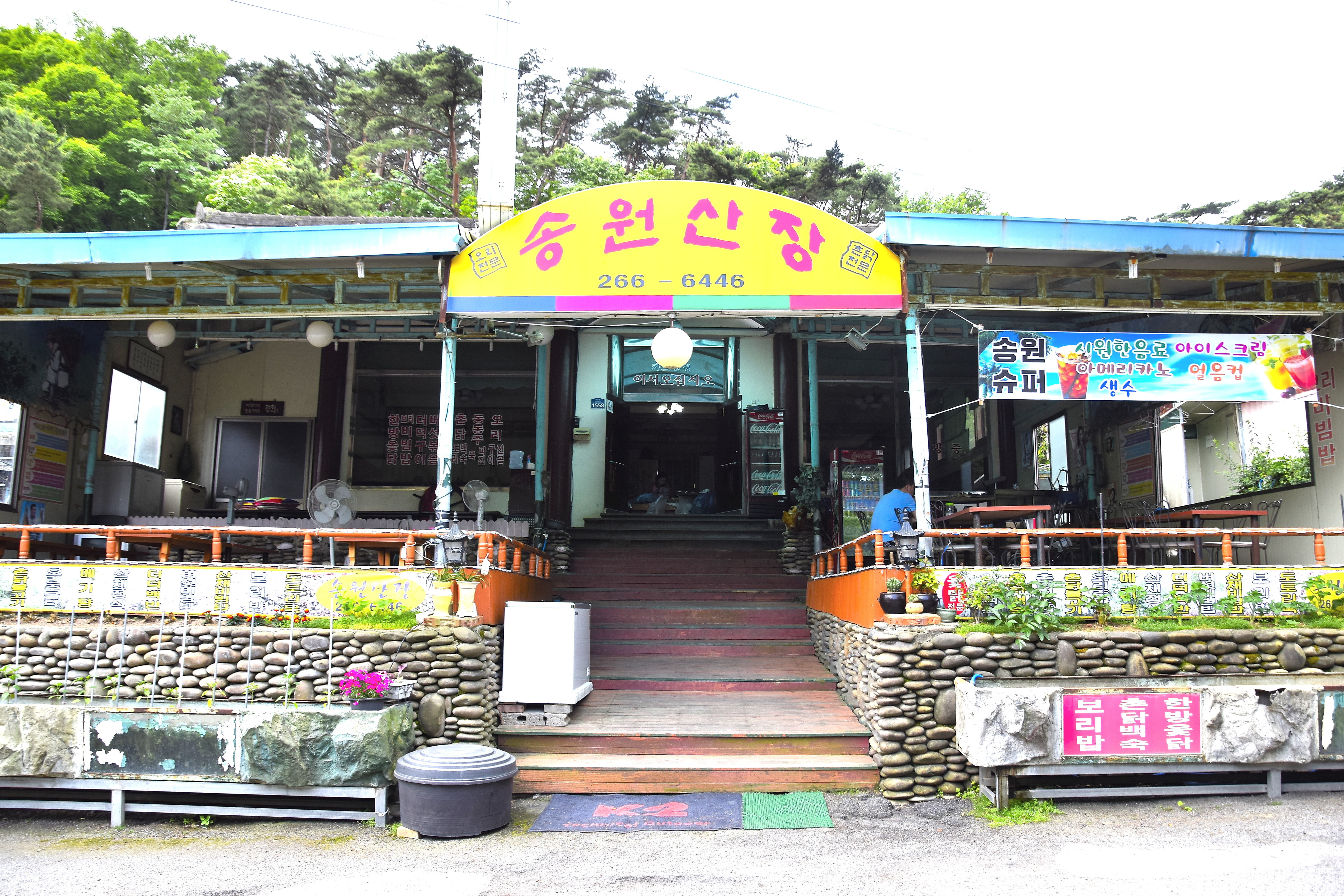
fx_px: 896
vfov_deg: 53.1
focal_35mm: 24
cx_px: 672
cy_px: 448
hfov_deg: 73.7
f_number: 4.5
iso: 100
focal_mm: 16
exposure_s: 1/160
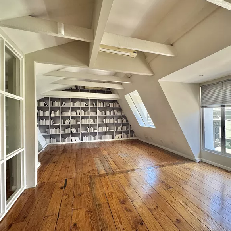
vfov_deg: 84.0
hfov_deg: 83.9
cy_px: 116
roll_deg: +0.4
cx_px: 123
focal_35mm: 17
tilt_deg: -1.4
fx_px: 128
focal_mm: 2.22
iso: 200
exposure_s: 1/99
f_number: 2.2
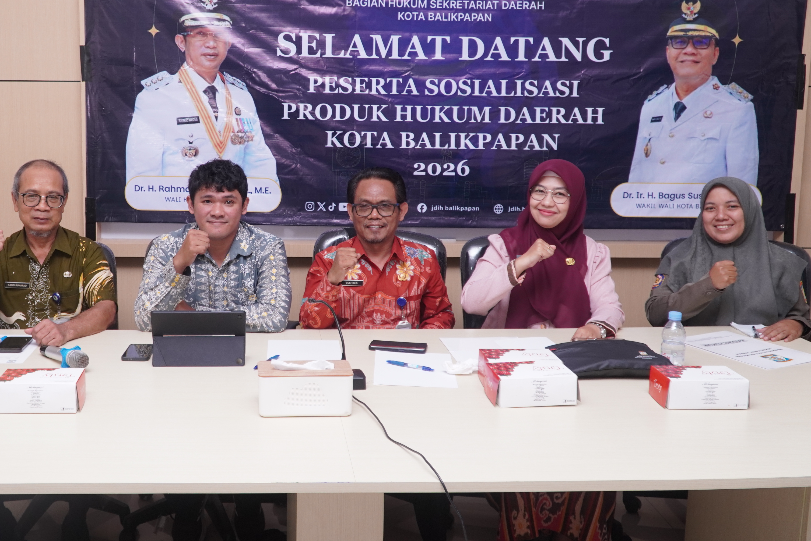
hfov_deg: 49.9
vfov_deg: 35.0
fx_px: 856
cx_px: 279
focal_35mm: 38
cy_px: 231
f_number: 4
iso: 500
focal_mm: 18
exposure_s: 1/125
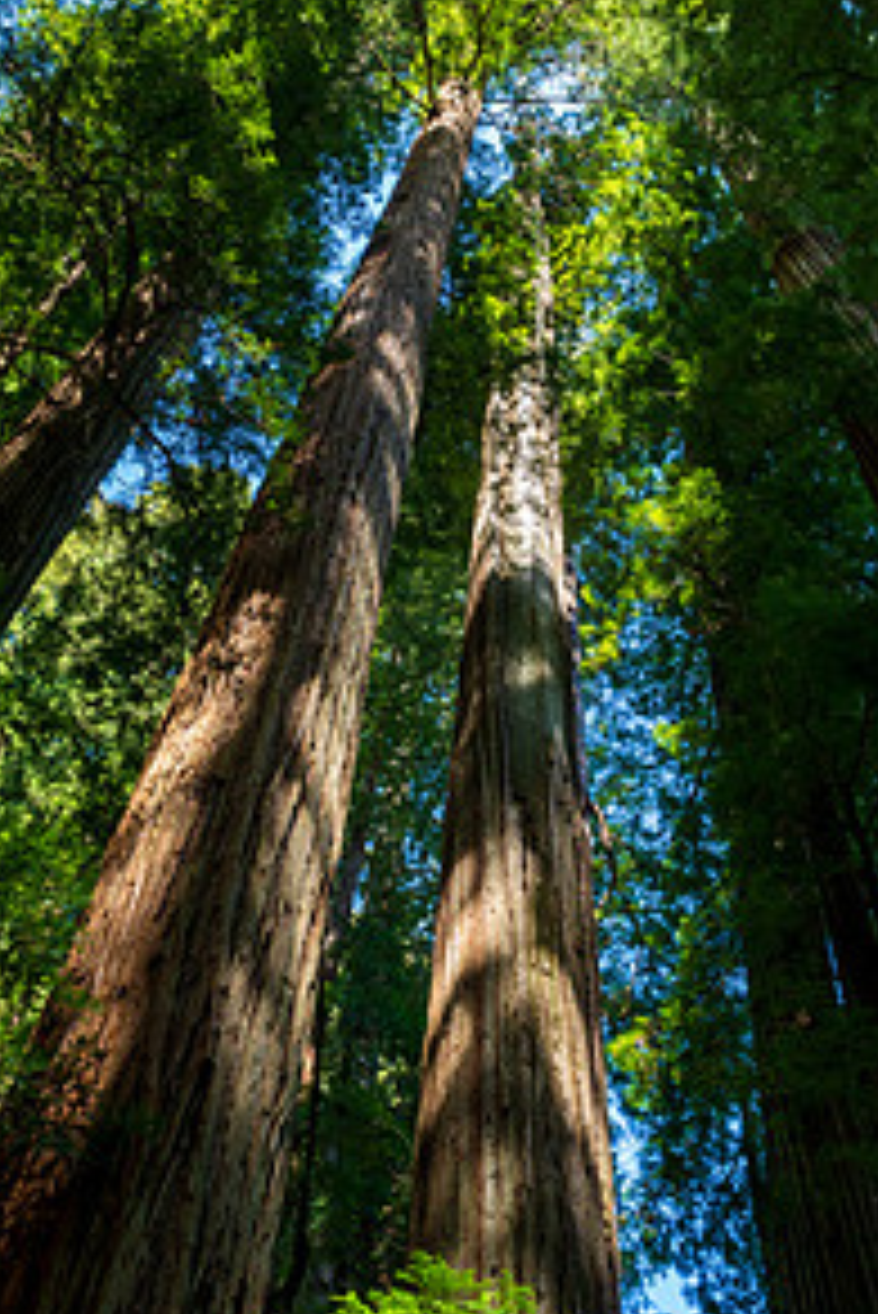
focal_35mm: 37
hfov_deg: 36.0
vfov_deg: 51.0
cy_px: 446
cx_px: 455
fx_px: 1352
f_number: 8
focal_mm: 24
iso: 800
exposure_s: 1/160
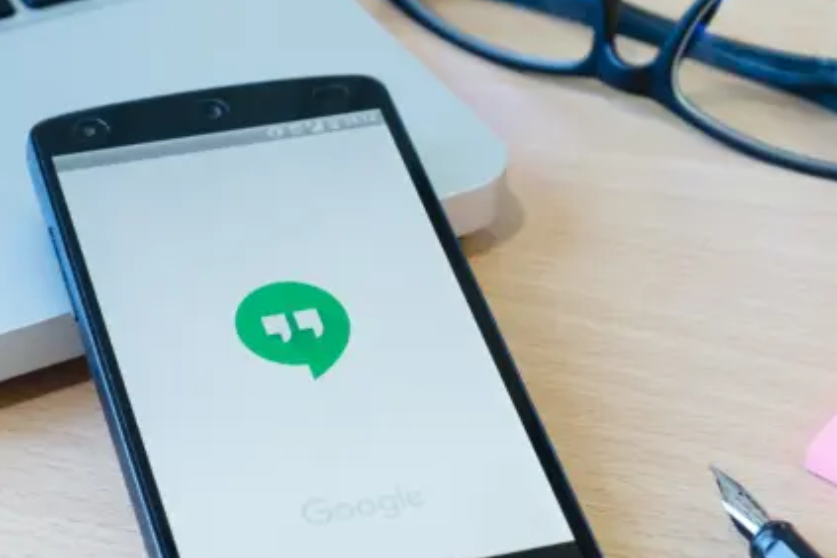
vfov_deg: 15.2
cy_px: 461
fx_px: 2069
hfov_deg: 22.8
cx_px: 309
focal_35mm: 89
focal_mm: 32.9
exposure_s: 1/15
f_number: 6.4
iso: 400
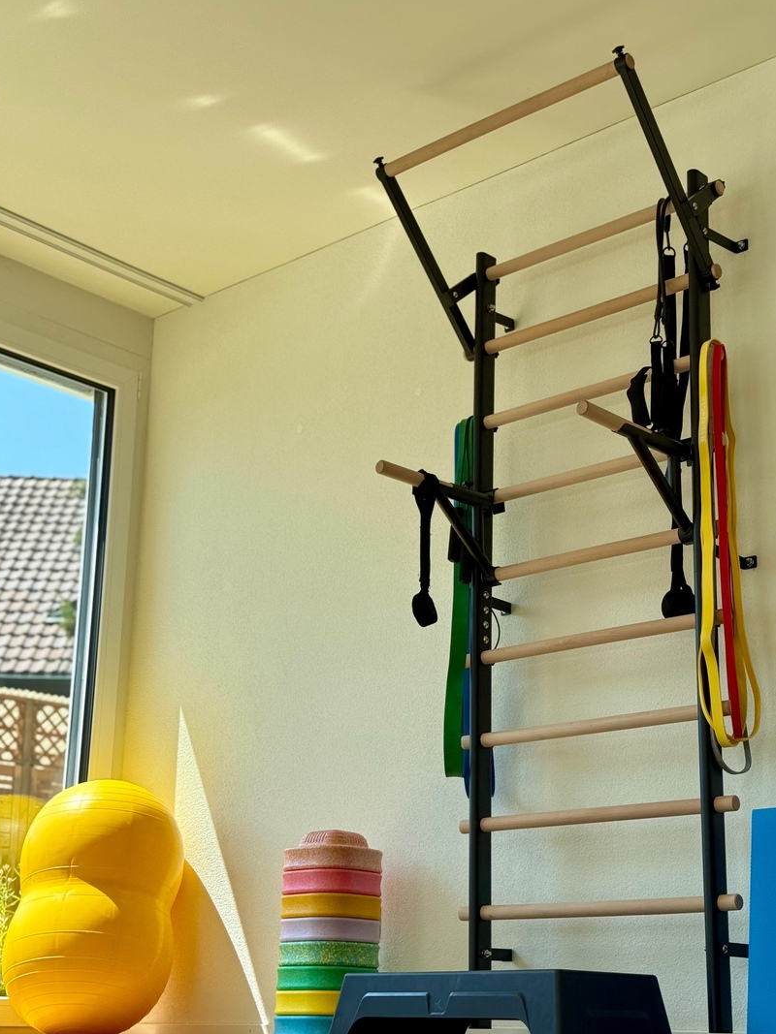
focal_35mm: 54
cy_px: 578
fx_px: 1614
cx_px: 428
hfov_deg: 27.0
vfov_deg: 35.5
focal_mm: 6.76
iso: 80
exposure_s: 1/1185
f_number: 1.78
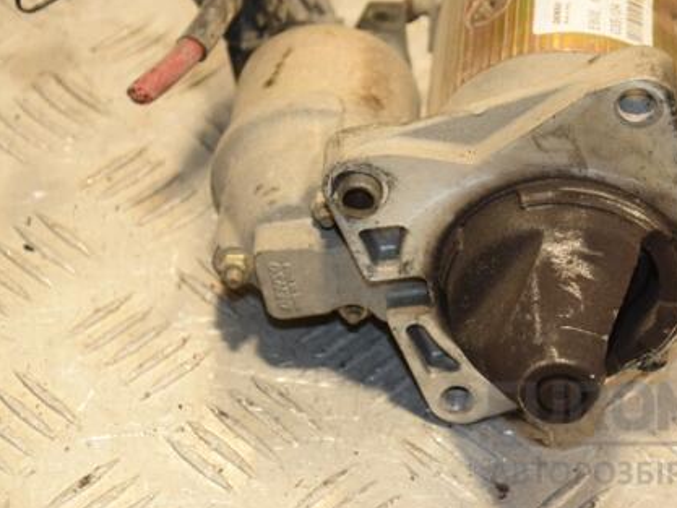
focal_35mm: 156
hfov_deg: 12.7
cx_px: 458
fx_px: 3046
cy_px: 190
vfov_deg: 9.5
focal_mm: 75
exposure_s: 1/200
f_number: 5.3
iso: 800
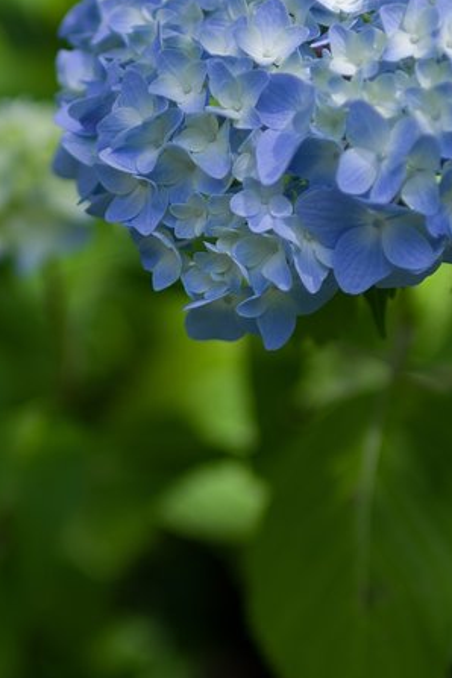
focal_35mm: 103
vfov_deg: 19.8
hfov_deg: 13.3
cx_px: 171
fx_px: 1940
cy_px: 422
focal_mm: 30
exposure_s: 1/3200
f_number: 1.4
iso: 100
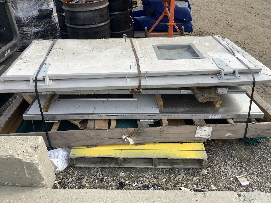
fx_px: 243
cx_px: 136
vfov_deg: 45.4
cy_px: 102
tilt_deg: -34.9
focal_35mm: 31
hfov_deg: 58.4
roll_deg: +2.1
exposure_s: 1/727
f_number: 2.4
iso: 25
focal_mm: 3.3
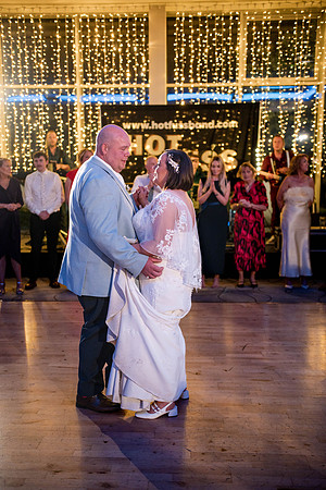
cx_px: 163
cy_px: 245
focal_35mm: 35
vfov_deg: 54.4
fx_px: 475
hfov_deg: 37.9
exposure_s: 1/250
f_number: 1.8
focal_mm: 35
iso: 2500
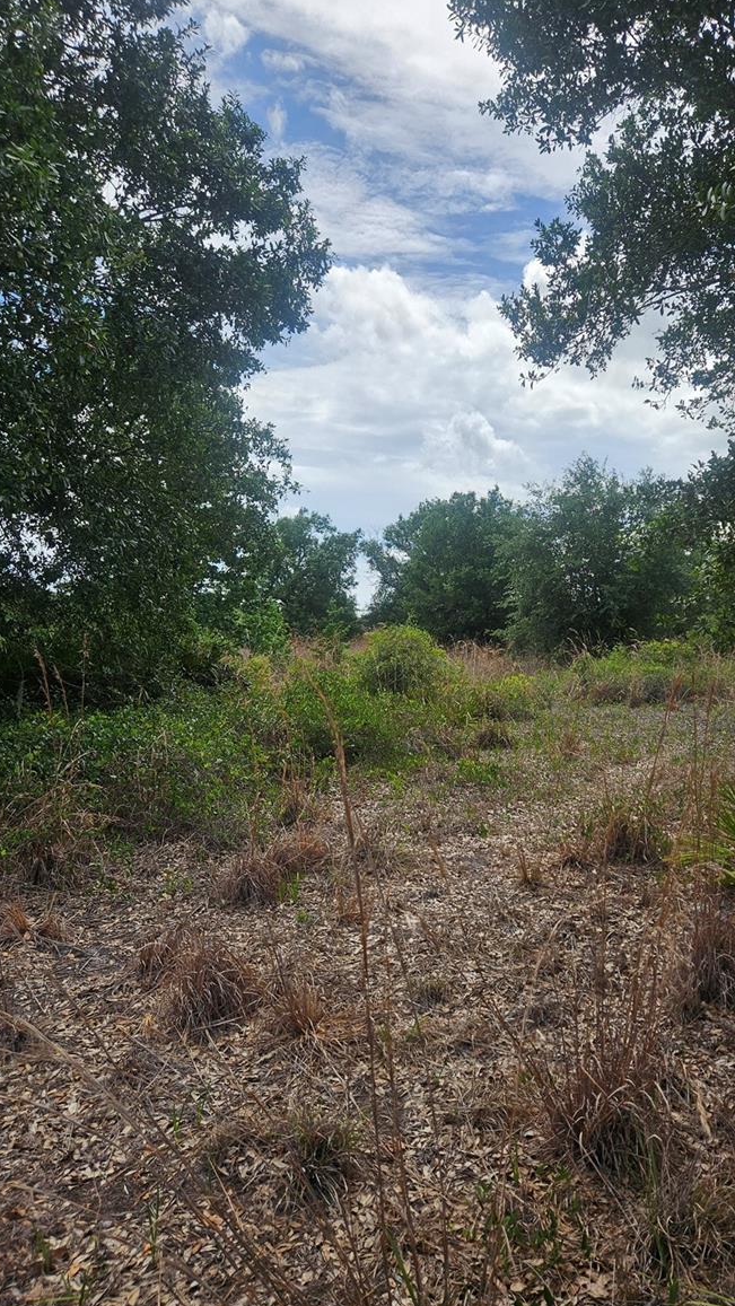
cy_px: 654
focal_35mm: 26
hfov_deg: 44.2
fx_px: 901
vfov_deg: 71.9
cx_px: 430
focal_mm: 5.4
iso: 25
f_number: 1.8
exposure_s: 1/1563
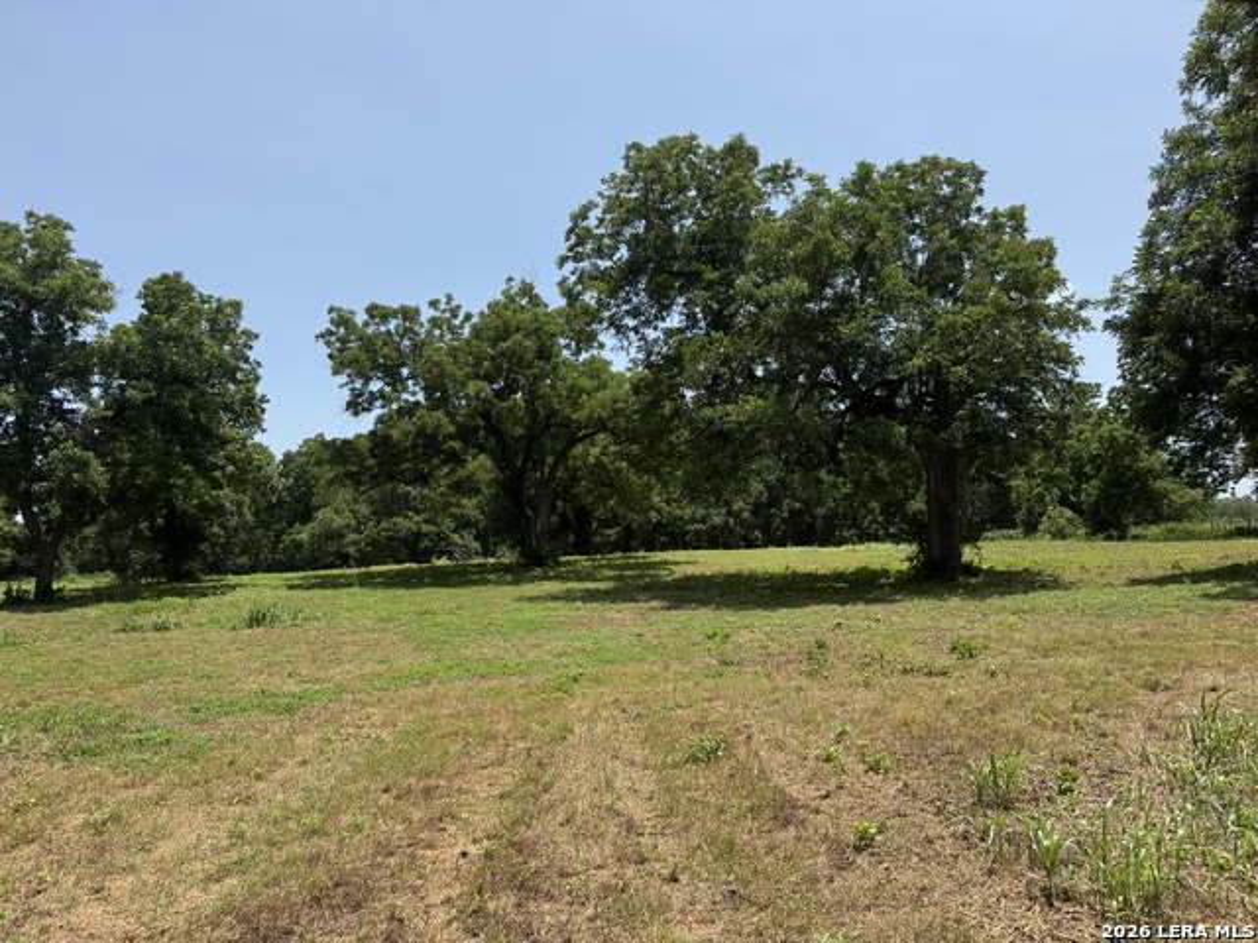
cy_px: 472
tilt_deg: +4.5
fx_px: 872
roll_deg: +2.2
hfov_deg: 71.6
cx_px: 629
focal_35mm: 24
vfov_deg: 56.8
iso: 80
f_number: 1.78
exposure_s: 1/3802
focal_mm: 6.76
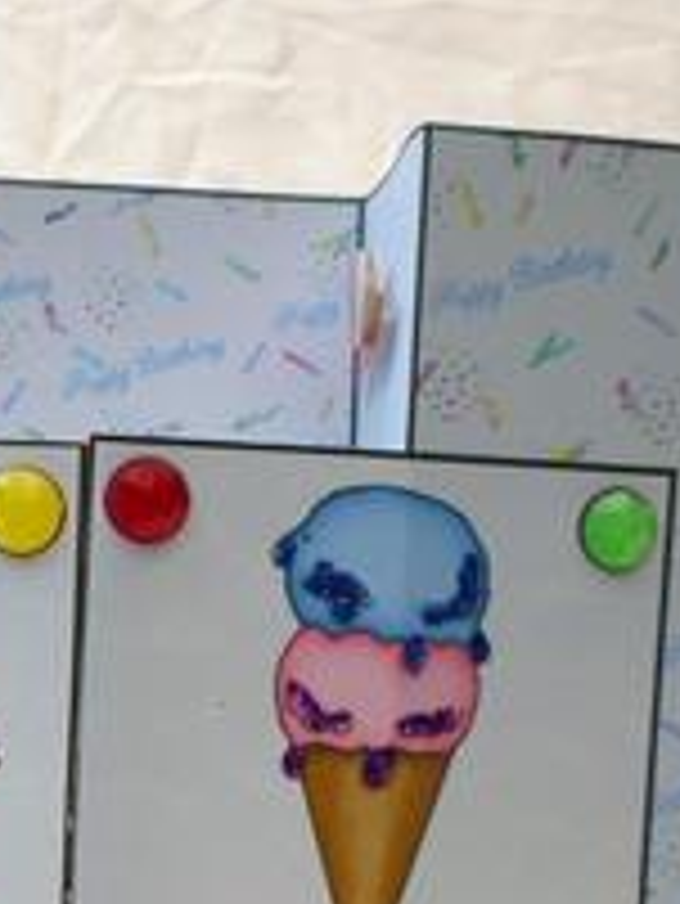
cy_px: 738
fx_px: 1701
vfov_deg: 29.1
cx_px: 50
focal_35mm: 65
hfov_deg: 22.0
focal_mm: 5.2
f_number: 3.3
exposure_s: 1/160
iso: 80
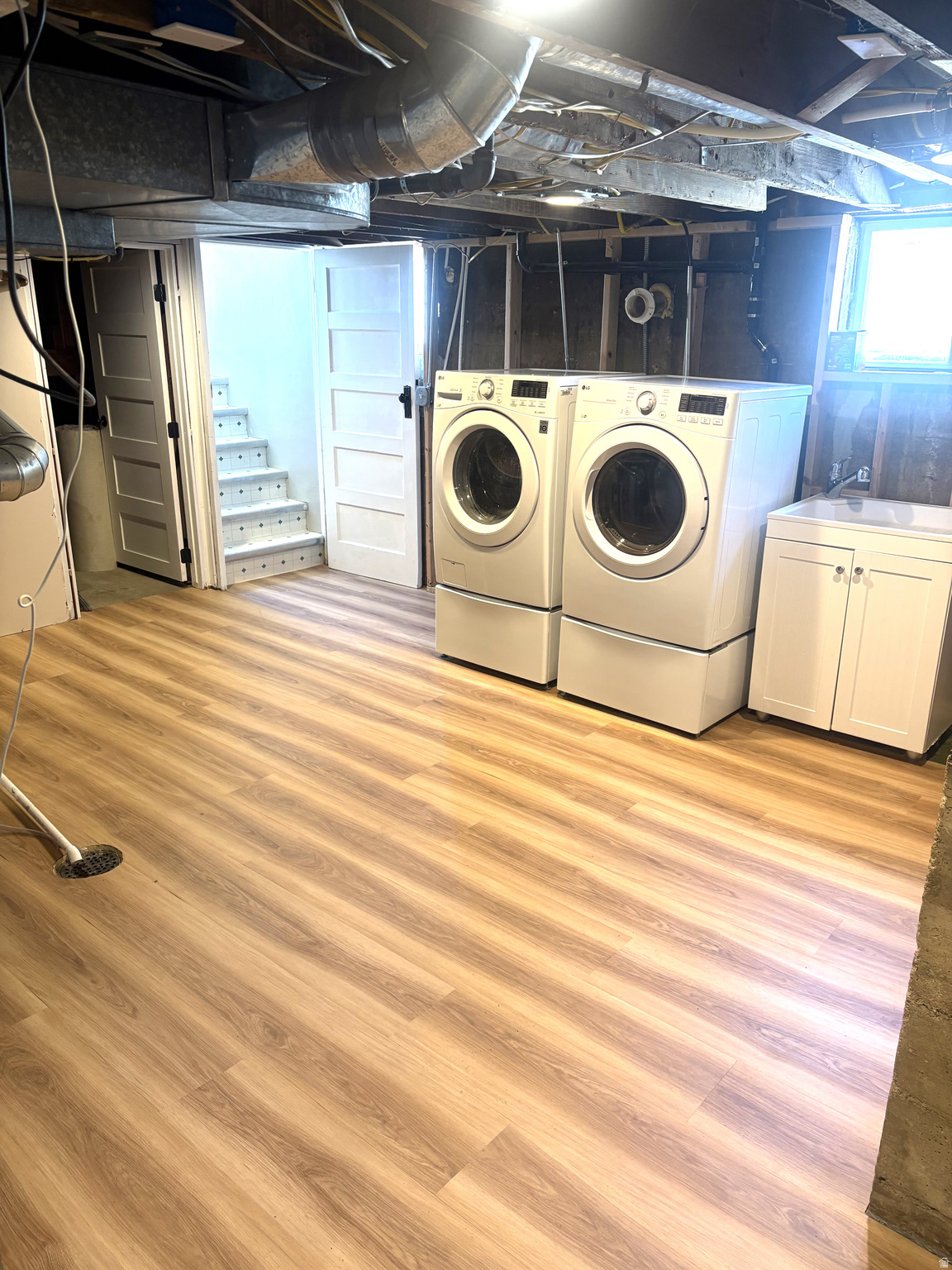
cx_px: 476
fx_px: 953
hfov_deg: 53.1
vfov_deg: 67.3
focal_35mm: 26
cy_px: 635
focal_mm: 5.96
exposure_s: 1/60
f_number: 1.6
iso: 125
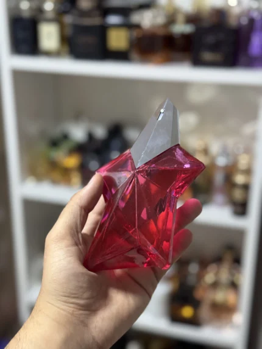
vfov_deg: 39.6
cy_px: 174
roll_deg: -2.1
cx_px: 131
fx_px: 484
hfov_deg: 30.3
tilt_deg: -20.2
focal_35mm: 48
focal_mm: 6.76
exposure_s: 1/50
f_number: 1.78
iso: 250
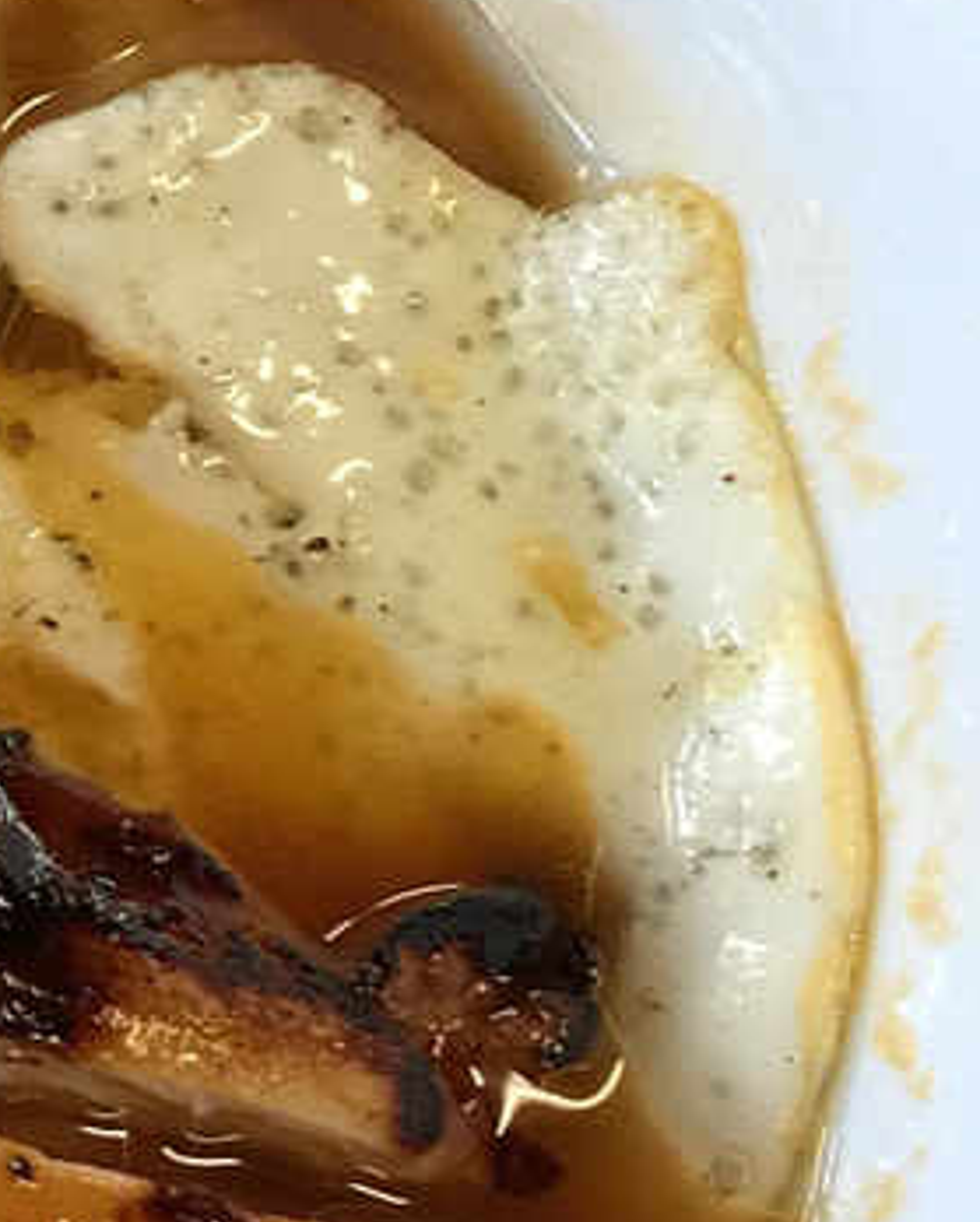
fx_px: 4707
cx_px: -1117
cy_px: 959
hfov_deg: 10.7
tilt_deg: -62.4
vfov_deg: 14.7
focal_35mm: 130
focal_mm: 4.15
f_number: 2.2
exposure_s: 1/15
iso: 40
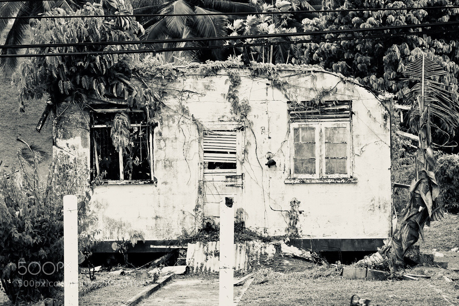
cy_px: 153
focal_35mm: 105
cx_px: 230
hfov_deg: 19.5
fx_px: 1339
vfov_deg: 13.0
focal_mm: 70
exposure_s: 1/400
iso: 100
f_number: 5
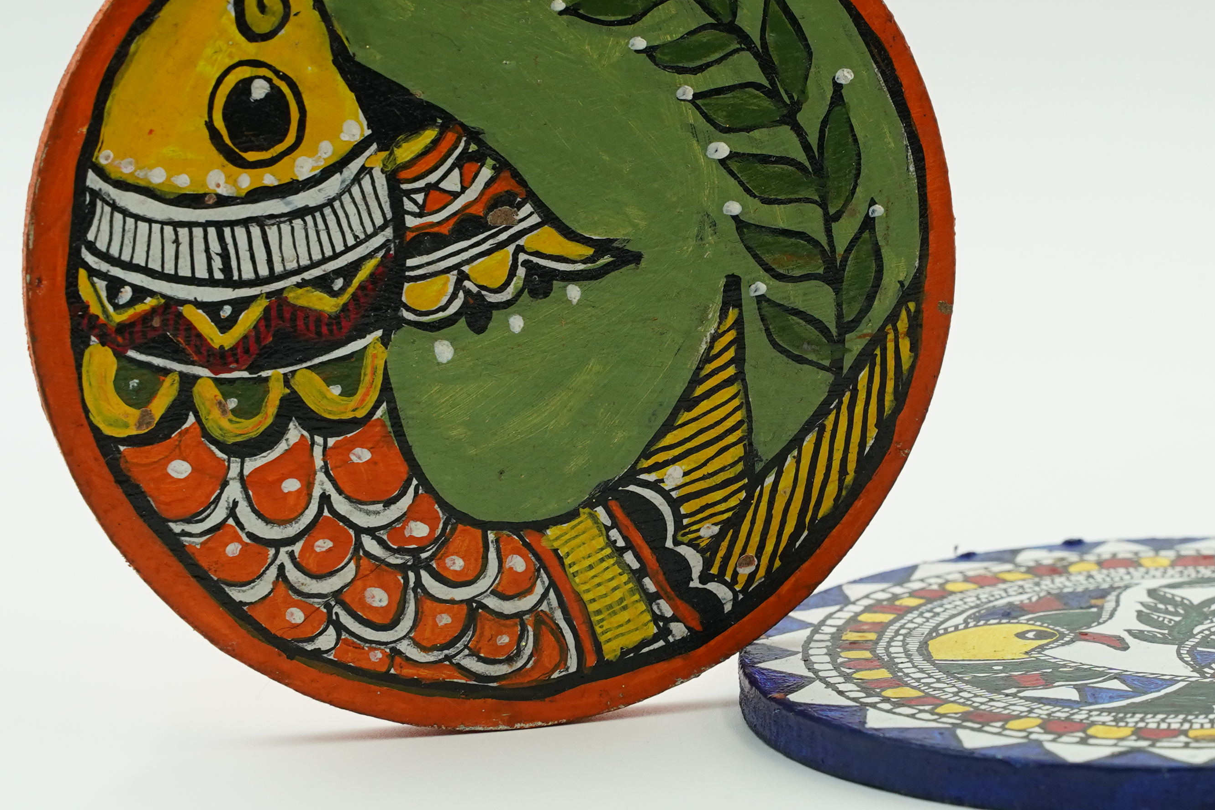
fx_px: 3578
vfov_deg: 12.9
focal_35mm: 106
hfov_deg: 19.2
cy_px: 390
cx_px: 778
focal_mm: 47
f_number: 8
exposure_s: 1/125
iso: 1600
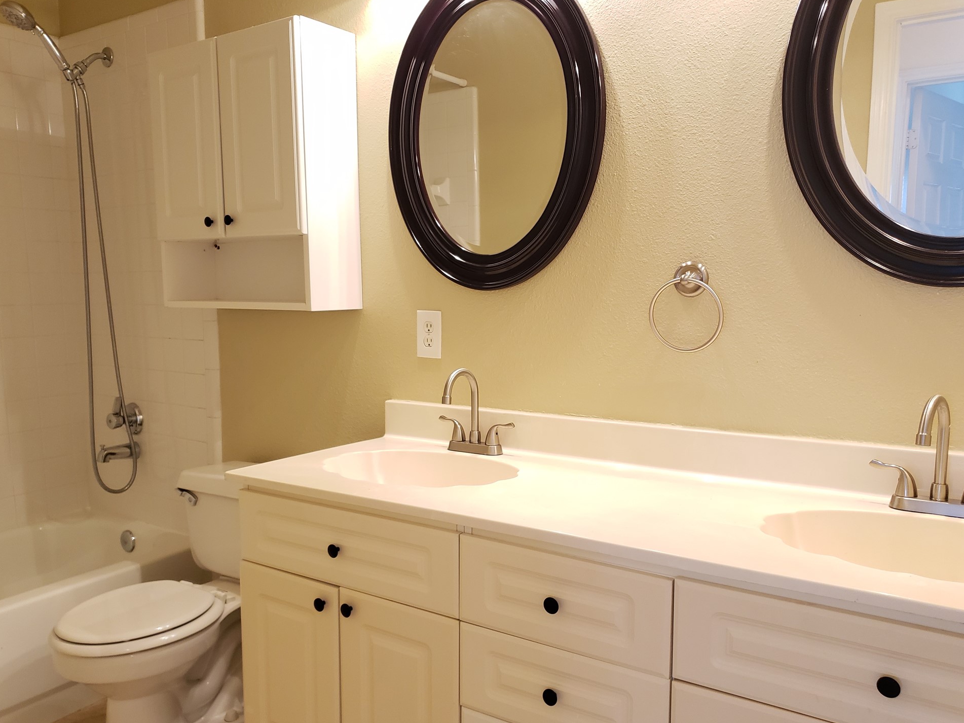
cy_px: 375
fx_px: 780
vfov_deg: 49.7
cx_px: 491
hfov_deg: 63.4
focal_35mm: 28
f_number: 1.5
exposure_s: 1/40
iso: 250
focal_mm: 4.3
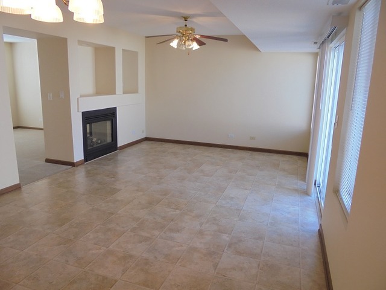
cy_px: 145
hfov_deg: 67.3
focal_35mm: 26
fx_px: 290
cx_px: 193
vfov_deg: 53.1
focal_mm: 4.6
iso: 100
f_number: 3.5
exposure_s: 1/30
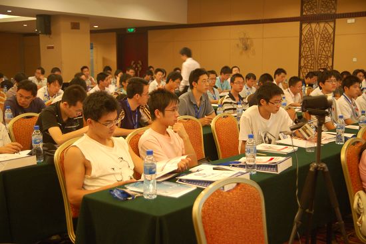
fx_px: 488
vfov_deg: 28.0
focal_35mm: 48
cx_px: 183
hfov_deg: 41.1
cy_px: 122
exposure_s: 1/30
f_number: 2.8
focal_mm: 32
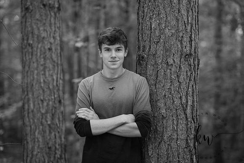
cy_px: 82
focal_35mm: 116
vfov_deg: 11.8
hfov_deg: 17.6
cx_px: 122
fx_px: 786
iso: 500
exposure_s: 1/100
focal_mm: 116
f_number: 2.8
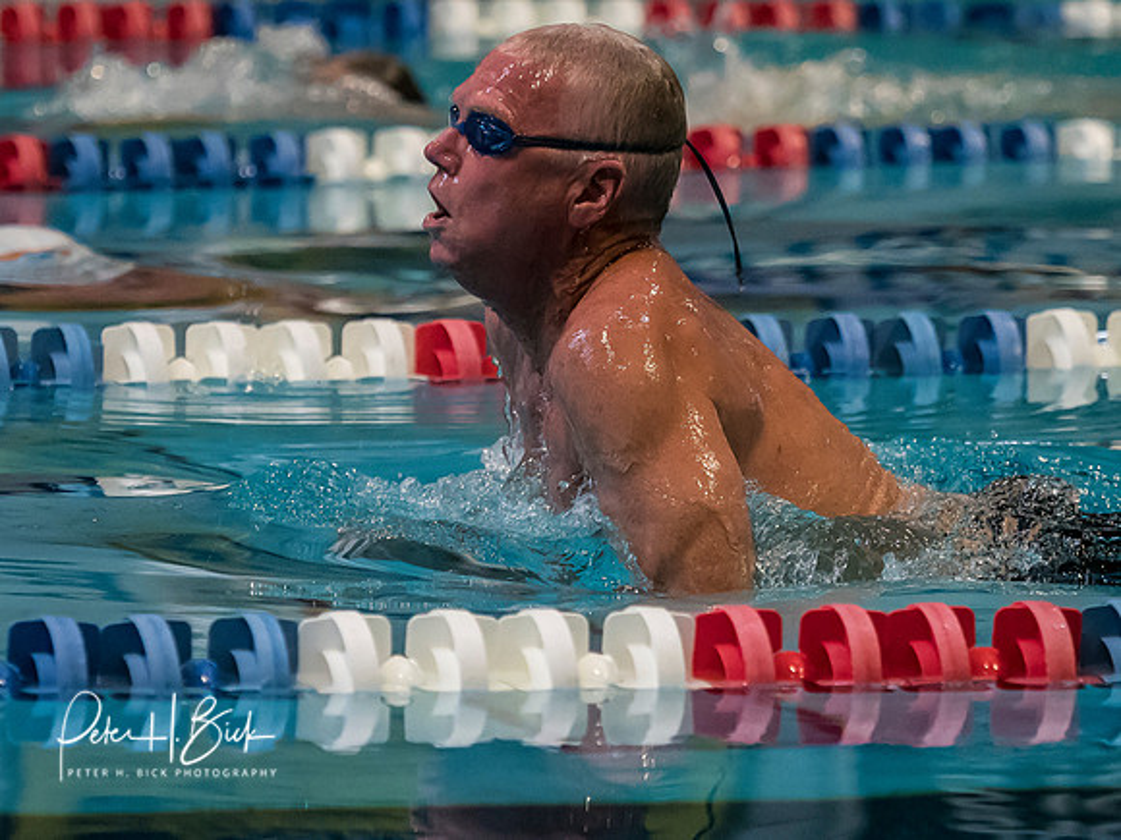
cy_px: 319
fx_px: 12692
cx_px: 579
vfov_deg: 3.8
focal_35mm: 392
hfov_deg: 5.1
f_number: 2.8
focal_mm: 120
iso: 4000
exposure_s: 1/1600
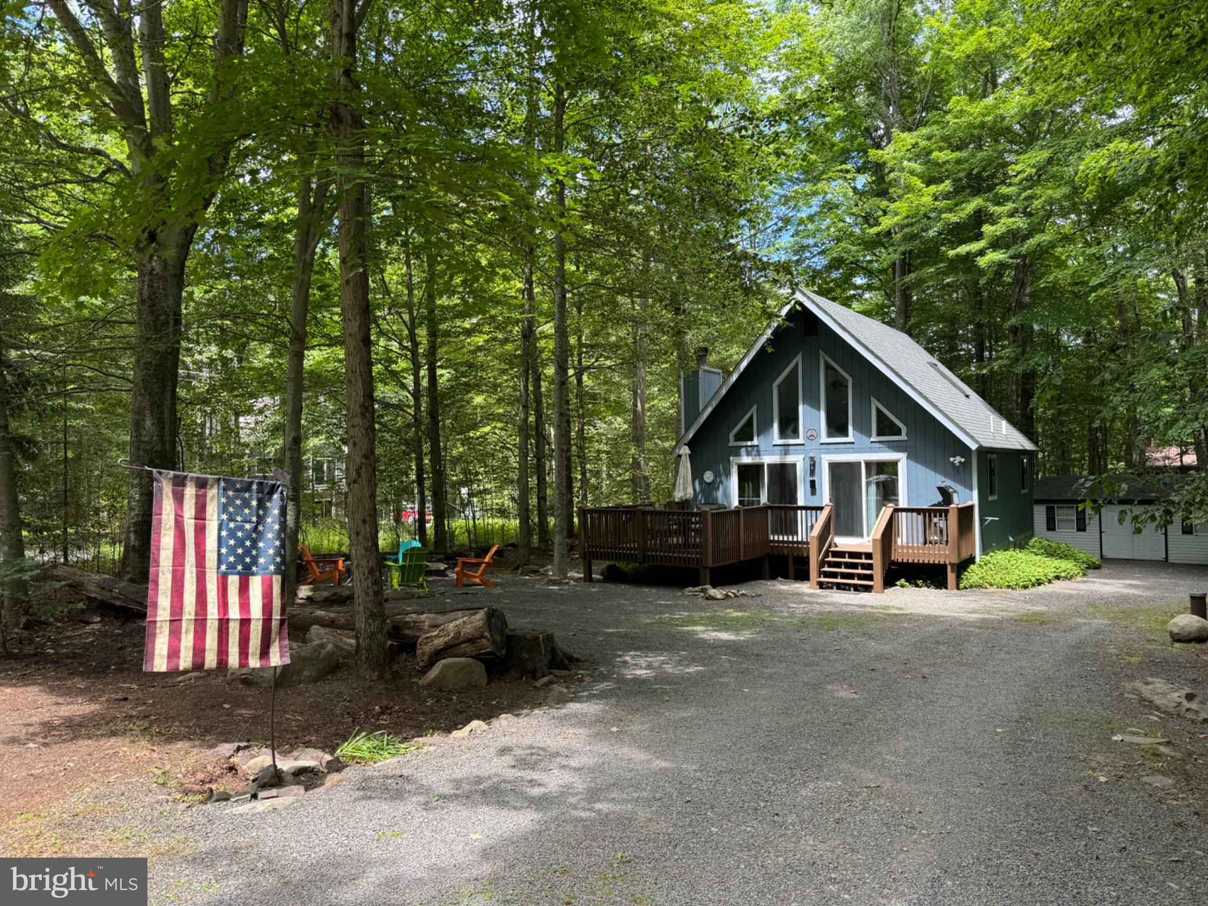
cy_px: 453
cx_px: 604
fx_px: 838
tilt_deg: +0.4
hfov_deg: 71.6
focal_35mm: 24
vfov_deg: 56.8
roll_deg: +0.6
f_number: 1.78
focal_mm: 6.76
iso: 80
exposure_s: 1/399
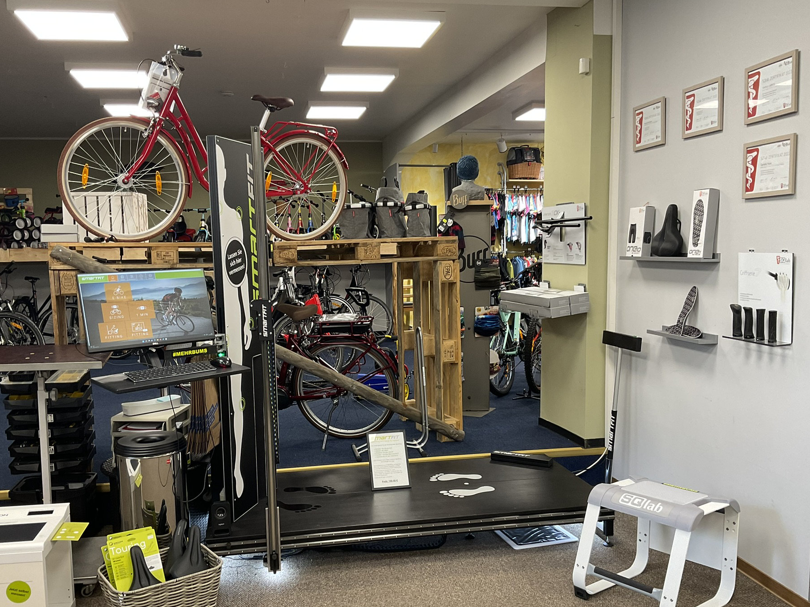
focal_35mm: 33
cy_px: 341
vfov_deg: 42.9
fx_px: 772
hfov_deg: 55.3
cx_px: 387
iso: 50
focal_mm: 3
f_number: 1.8
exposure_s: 1/50
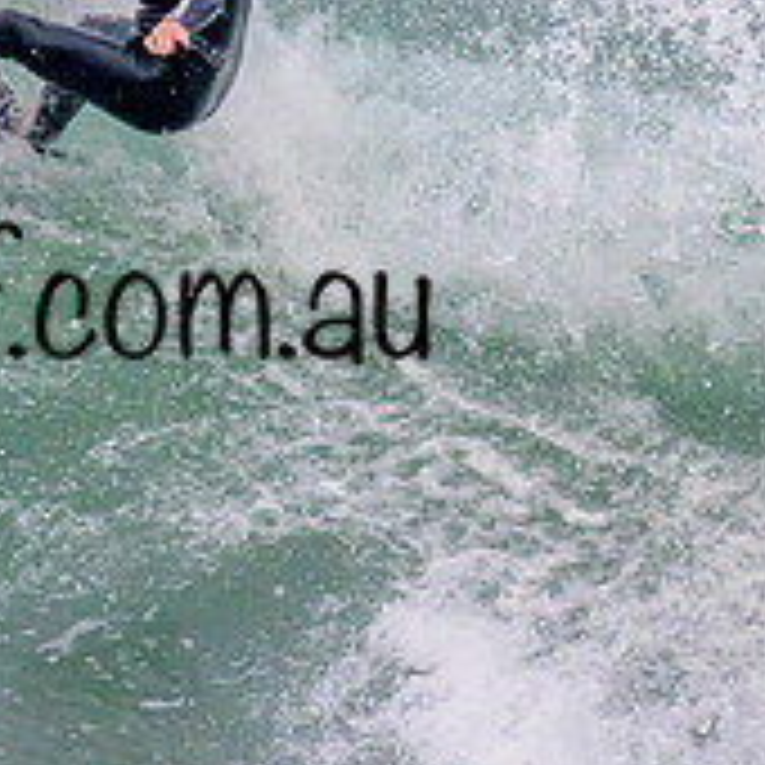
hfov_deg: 0.7
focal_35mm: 2631
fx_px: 65783
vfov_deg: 0.7
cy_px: 177
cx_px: -29
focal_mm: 800
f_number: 11
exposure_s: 1/2000
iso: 3600
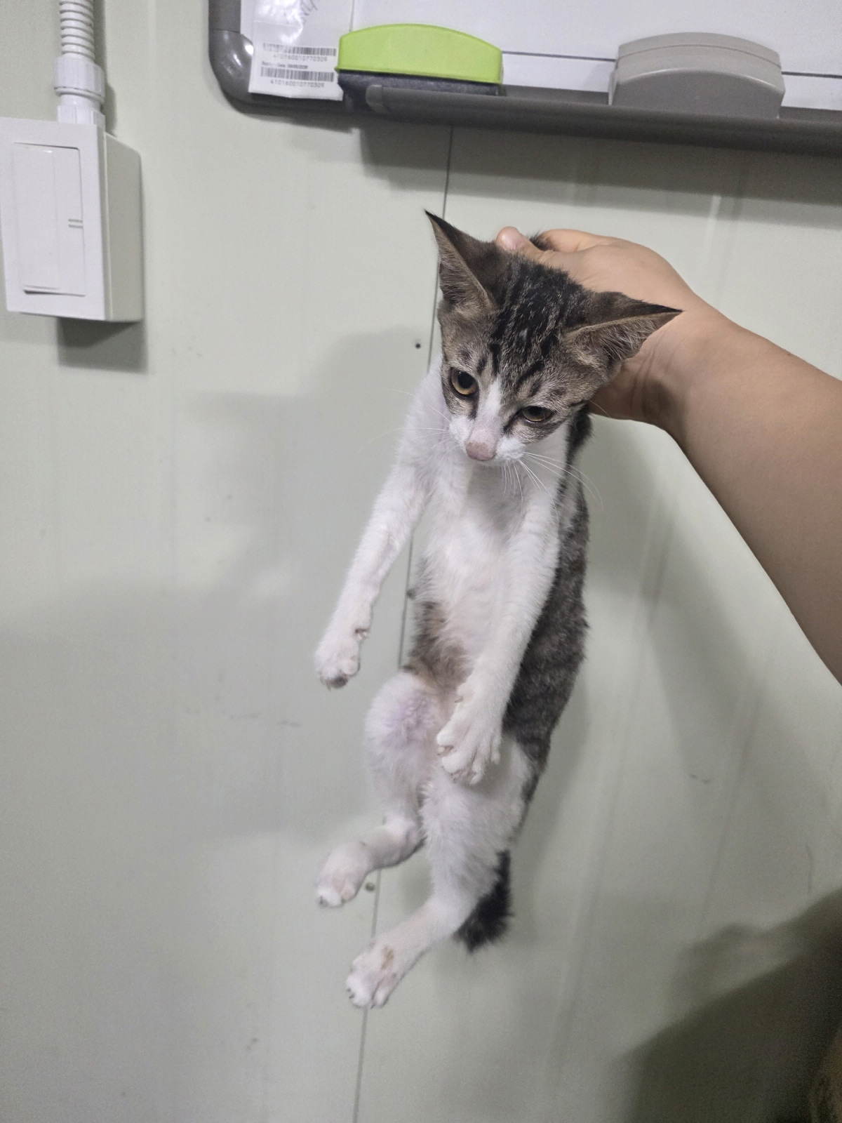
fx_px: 746
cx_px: 421
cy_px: 562
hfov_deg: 58.9
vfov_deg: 73.9
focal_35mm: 23
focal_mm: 6.25
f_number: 1.7
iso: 640
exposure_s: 1/120
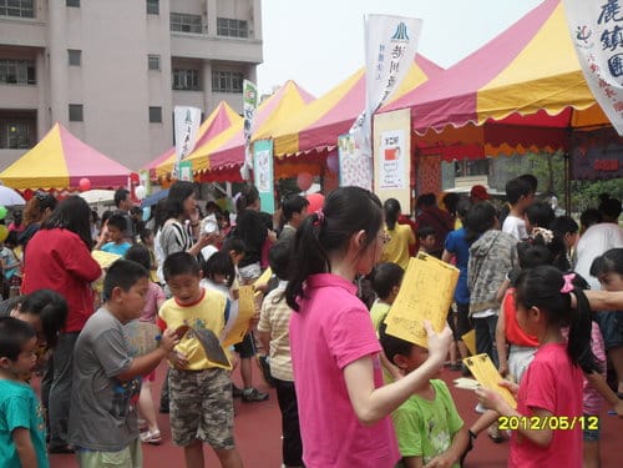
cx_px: 312
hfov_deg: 52.6
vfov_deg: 40.7
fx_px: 630
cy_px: 234
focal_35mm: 35
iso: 100
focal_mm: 6.2
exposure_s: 1/125
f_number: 8.9
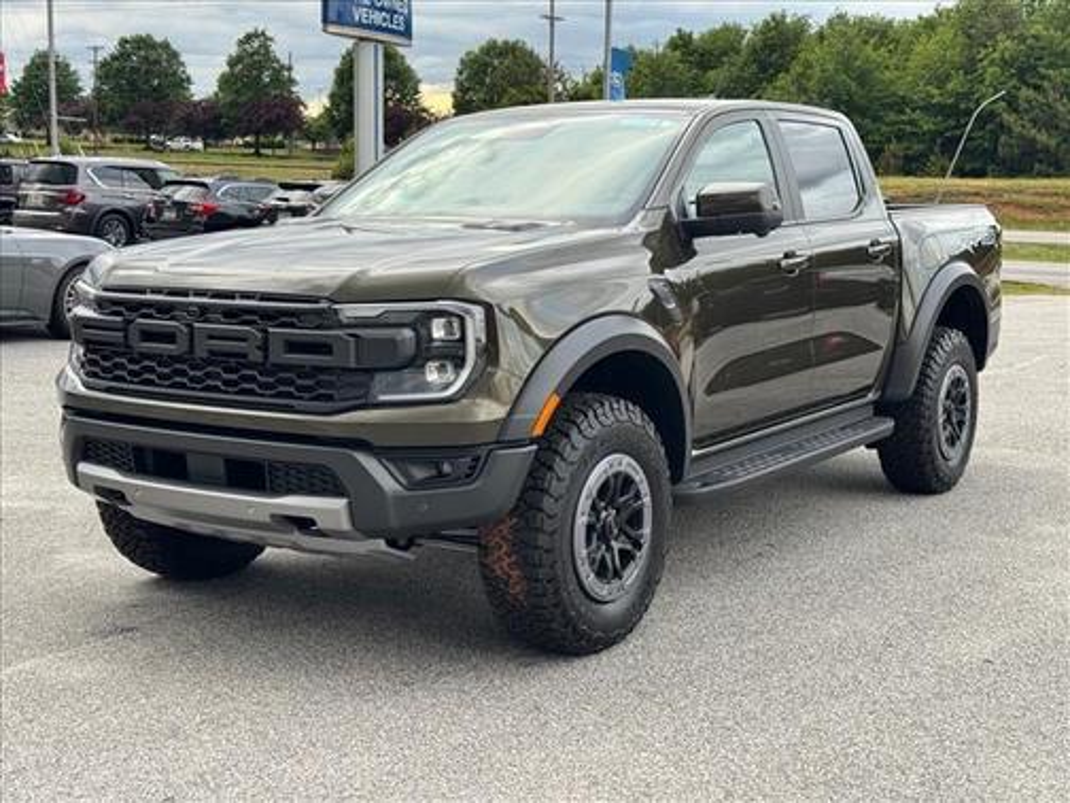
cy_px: 402
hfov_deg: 39.7
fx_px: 1484
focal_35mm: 48
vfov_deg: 30.3
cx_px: 535
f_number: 1.78
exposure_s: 1/311
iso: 64
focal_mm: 6.76
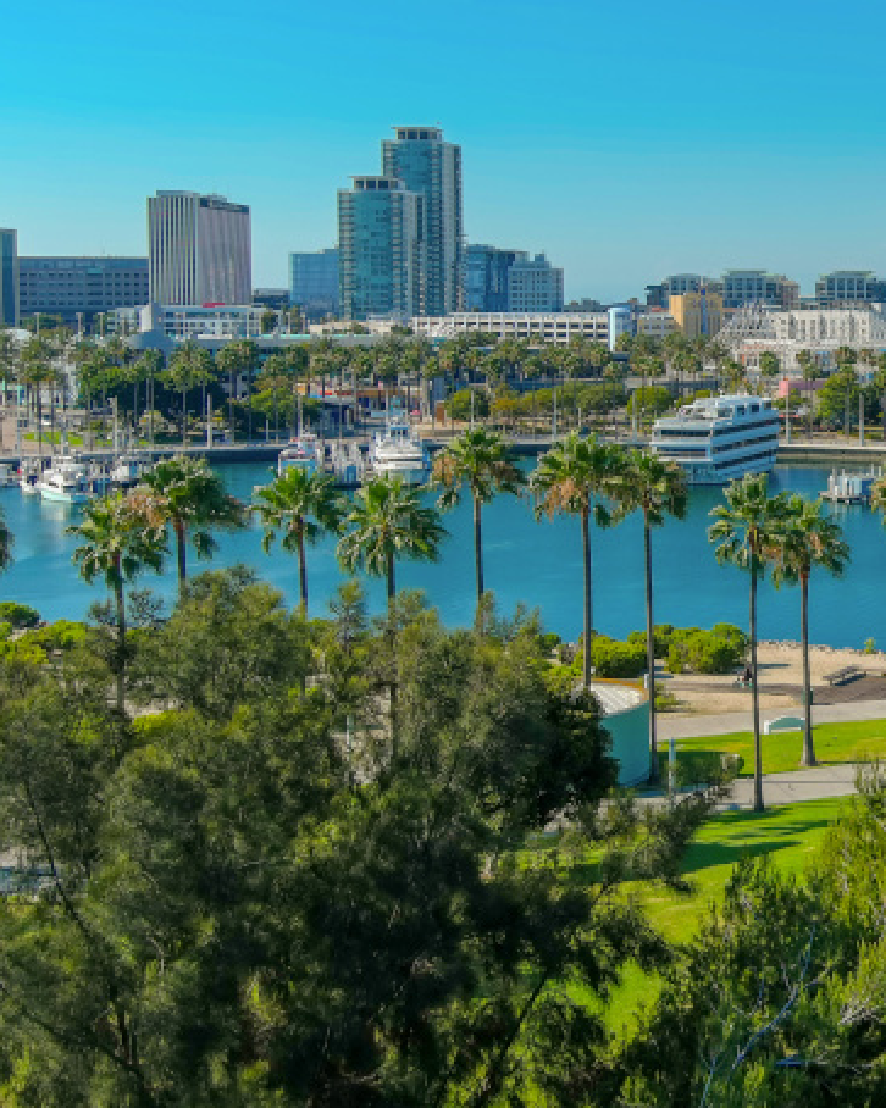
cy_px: 400
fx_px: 1771
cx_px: 959
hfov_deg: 26.1
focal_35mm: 54
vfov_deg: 34.5
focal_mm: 10.6
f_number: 2.8
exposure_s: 1/1000
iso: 100
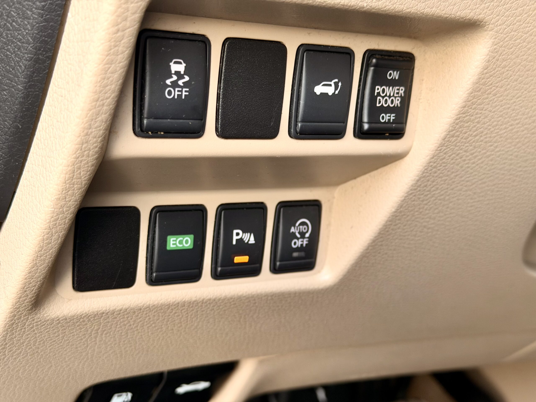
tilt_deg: -14.4
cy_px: 201
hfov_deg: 39.7
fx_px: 743
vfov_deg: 30.3
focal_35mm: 48
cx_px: 268
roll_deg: -7.1
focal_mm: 6.76
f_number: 1.78
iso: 125
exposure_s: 1/60
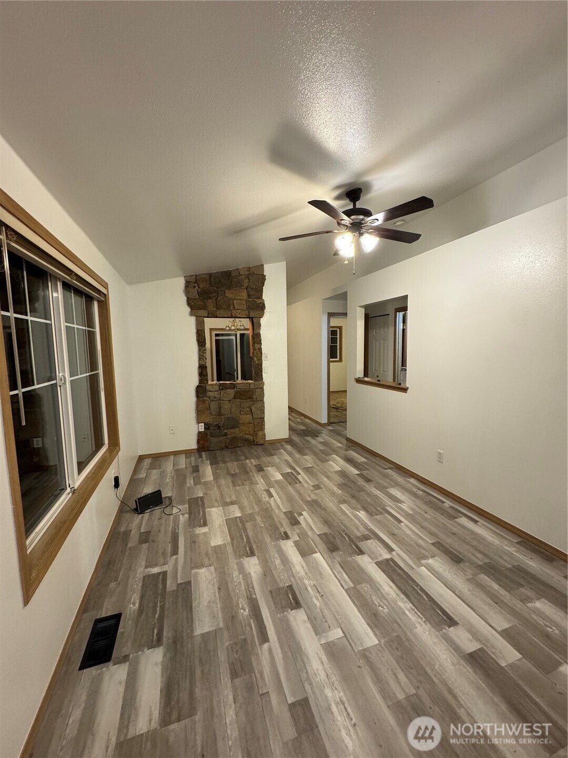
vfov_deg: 102.1
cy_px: 379
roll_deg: +0.5
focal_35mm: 14
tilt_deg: -6.3
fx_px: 306
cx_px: 284
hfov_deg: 85.7
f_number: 2.2
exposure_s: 1/60
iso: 320
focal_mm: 2.22
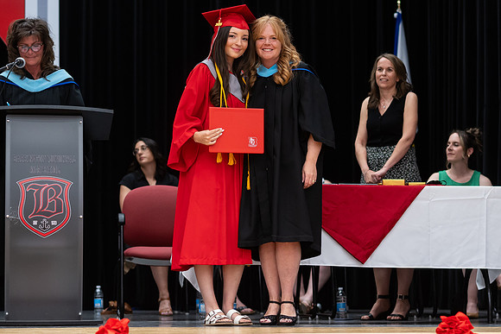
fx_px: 1698
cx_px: 285
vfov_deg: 11.2
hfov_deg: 16.8
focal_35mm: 122
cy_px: 191
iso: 1000
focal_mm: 85
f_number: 2.8
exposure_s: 1/200
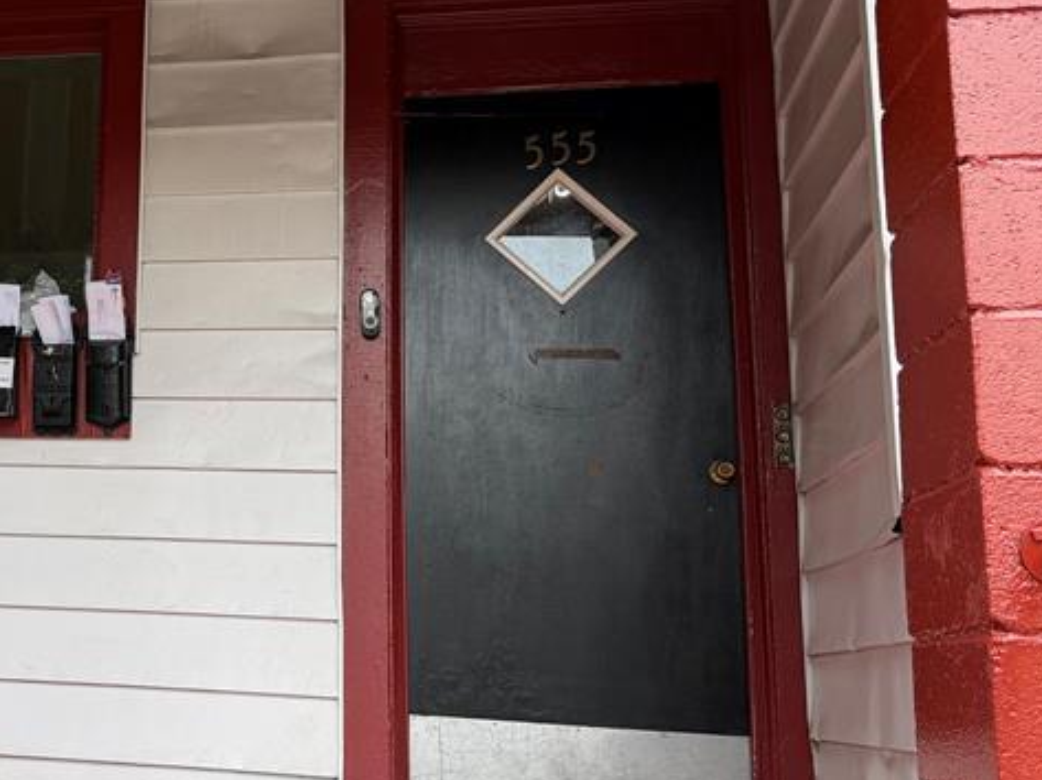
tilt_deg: +14.3
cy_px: 335
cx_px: 48
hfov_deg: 34.2
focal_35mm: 52
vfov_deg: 28.0
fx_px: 1564
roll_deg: -3.0
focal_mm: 6.76
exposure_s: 1/637
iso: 80
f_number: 1.78
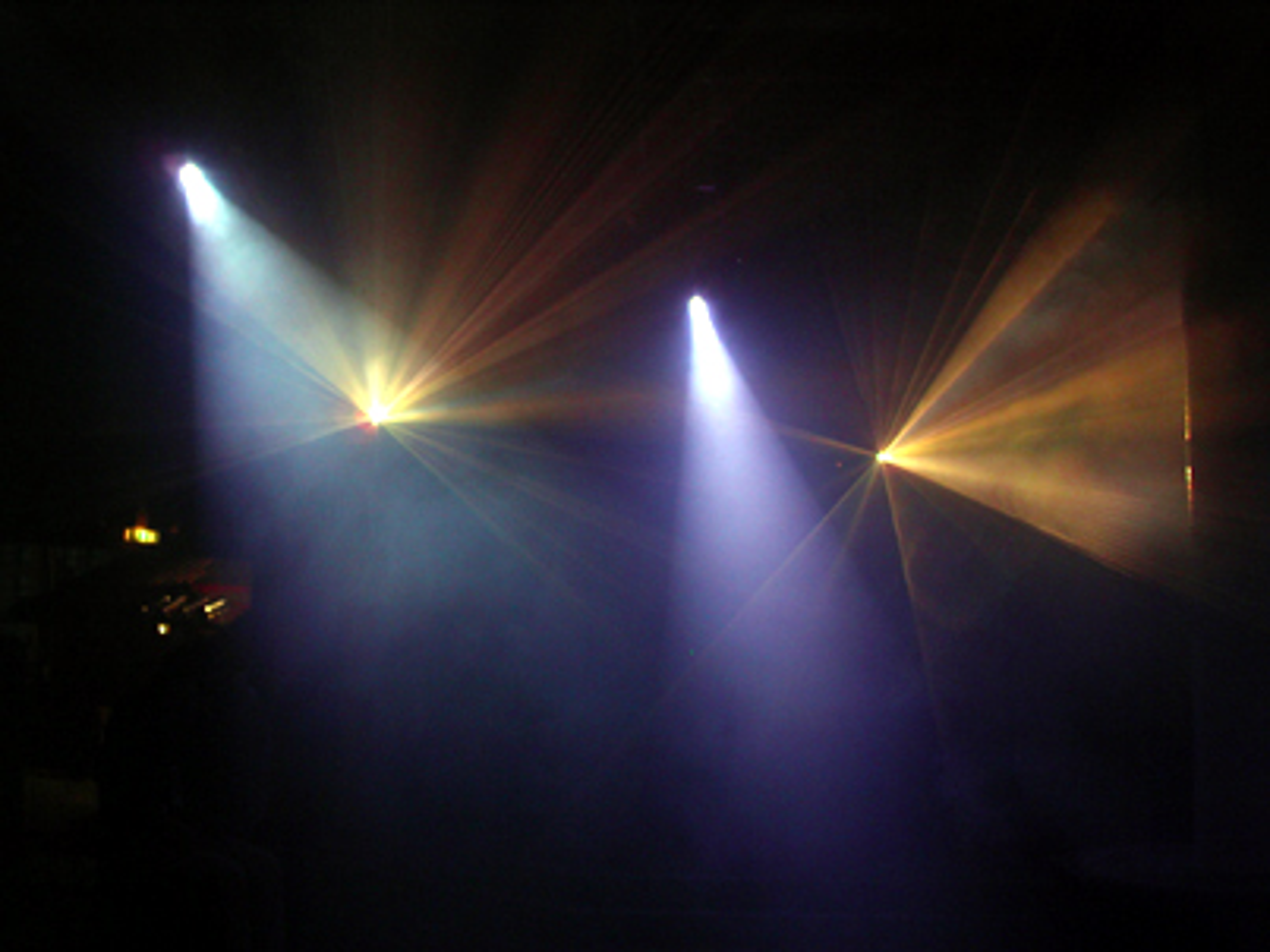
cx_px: 635
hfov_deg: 49.0
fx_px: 1394
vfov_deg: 37.7
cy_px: 476
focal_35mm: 38
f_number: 5.6
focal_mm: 7.8
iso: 200
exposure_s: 1/8
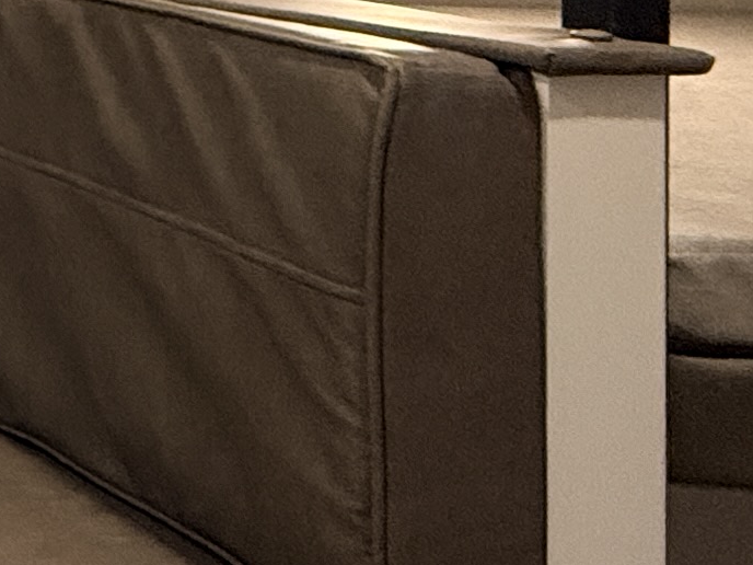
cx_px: -971
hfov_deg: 15.5
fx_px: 1784
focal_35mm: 82
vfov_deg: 16.9
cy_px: -191
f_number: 2.2
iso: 320
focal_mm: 2.22
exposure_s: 1/62
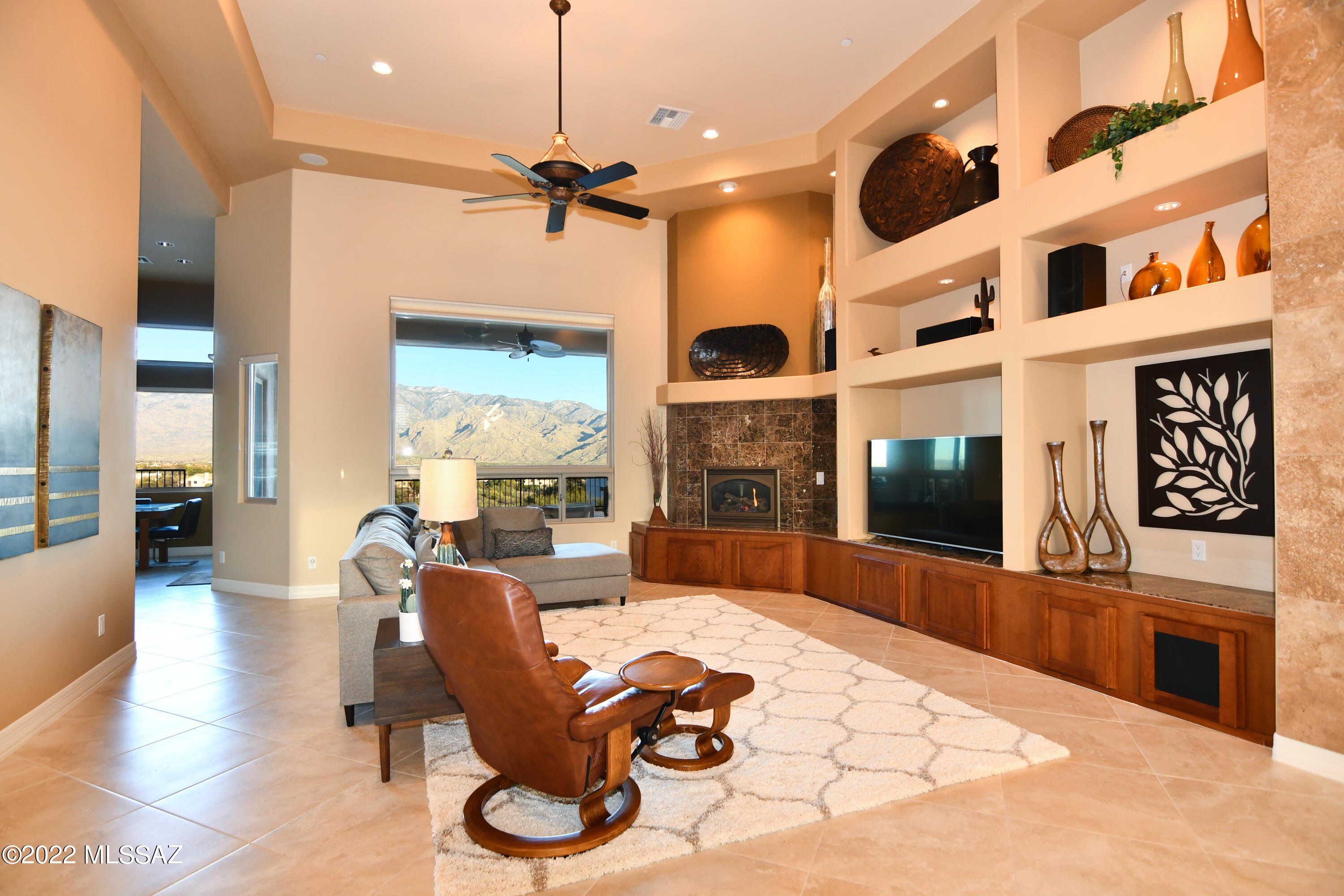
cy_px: 448
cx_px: 672
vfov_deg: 73.7
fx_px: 597
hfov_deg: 96.7
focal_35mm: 16
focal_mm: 11
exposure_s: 1/60
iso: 400
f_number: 4
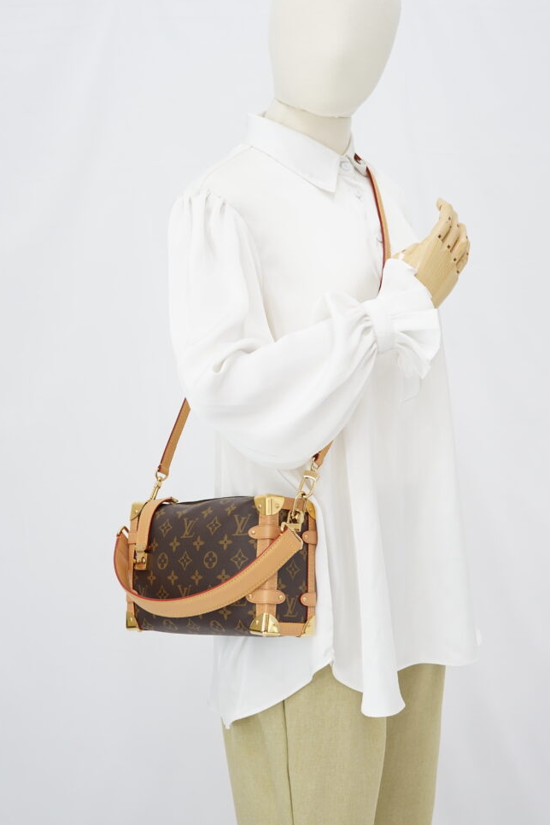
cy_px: 426
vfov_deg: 37.5
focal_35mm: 53
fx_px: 1214
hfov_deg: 25.5
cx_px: 287
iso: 640
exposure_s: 1/8
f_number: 6.3
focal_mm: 50
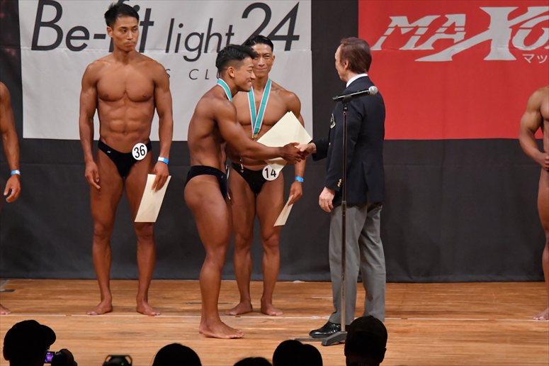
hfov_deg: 8.1
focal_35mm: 255
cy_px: 183
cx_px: 274
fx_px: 3887
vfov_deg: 5.4
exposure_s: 1/400
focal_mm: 170
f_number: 5.6
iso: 6400
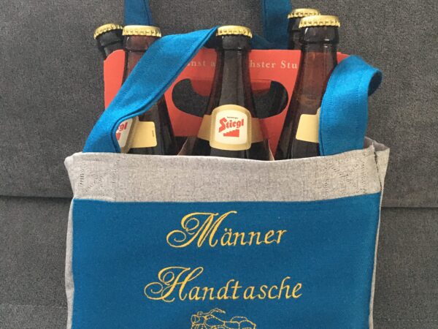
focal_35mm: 29
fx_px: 367
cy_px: 164
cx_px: 219
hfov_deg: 61.7
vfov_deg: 48.2
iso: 320
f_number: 2.2
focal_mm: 4.15
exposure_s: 1/17
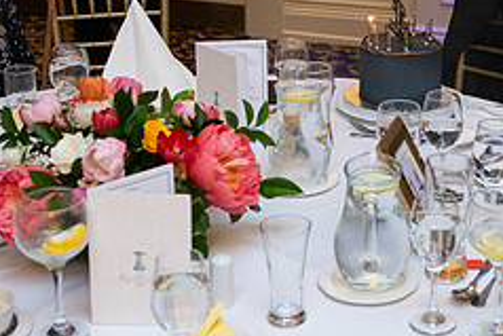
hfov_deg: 24.2
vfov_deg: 16.2
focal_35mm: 83
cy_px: 22
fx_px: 1160
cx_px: 374
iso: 800
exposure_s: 1/160
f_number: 3.5
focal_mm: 34
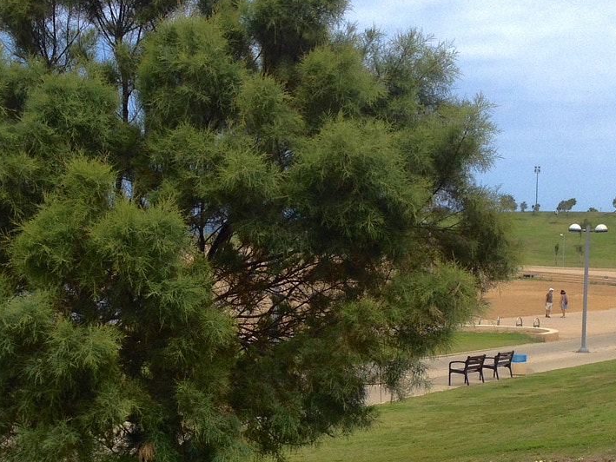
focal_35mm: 79
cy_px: 344
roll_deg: -1.0
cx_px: 316
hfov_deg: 24.7
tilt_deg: -10.5
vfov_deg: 18.6
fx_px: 1406
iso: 50
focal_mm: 4.28
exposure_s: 1/1672
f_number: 2.4
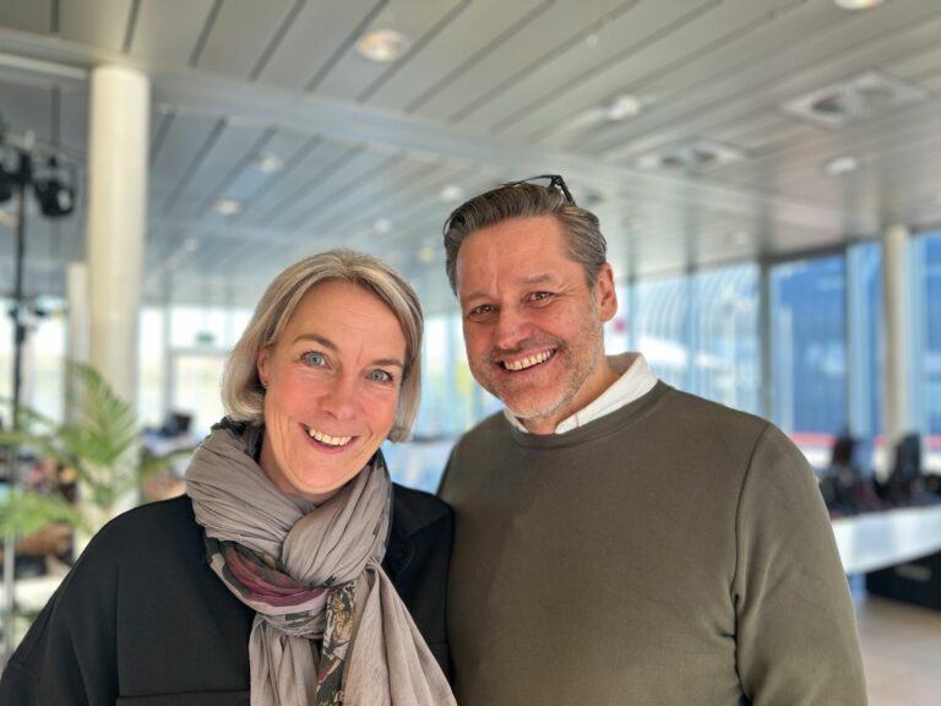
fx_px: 707
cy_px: 353
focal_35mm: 26
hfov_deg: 67.3
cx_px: 470
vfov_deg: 53.1
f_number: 1.5
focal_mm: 5.7
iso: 32
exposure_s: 1/118
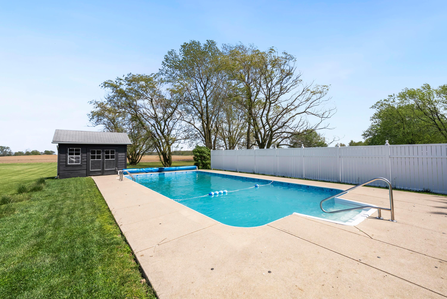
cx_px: 224
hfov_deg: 104.2
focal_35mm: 14
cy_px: 150
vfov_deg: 81.3
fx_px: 174
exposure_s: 1/500
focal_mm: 14
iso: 100
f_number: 8
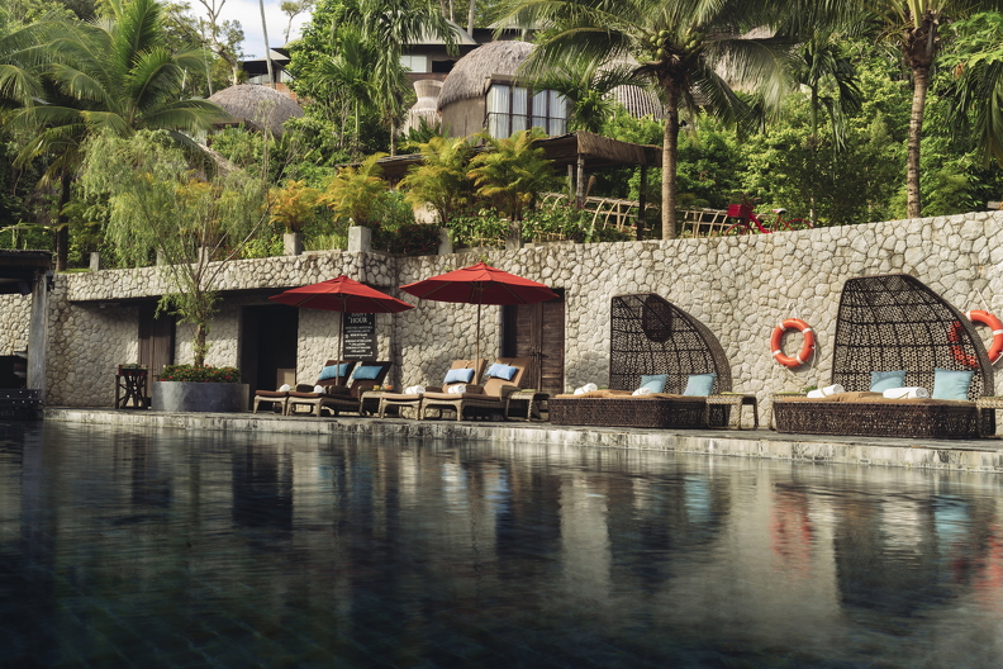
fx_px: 975
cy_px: 334
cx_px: 502
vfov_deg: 37.9
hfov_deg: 54.4
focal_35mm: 35
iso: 50
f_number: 16
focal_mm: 35
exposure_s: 1/1.67
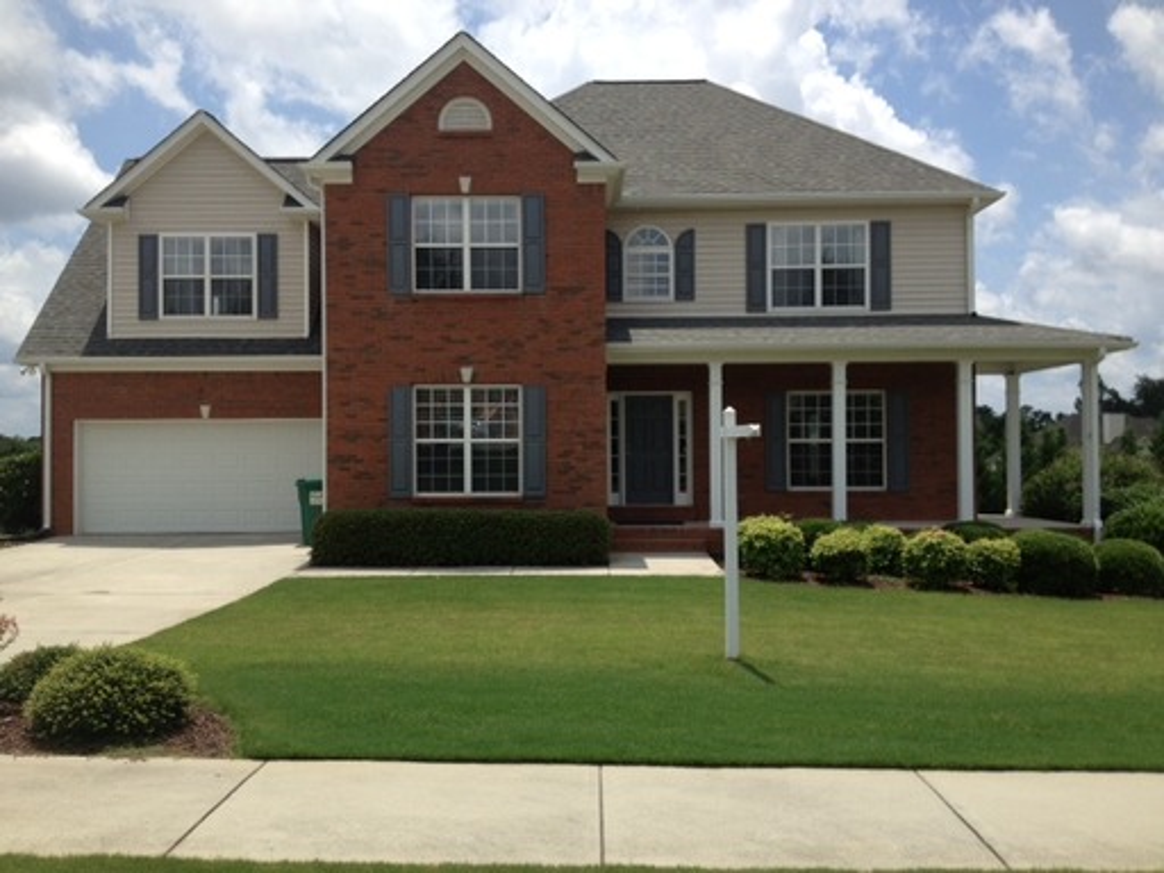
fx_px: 1177
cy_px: 436
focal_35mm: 35
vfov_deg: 40.7
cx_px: 582
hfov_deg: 52.6
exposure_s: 1/2123
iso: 50
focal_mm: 4.28
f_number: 2.4
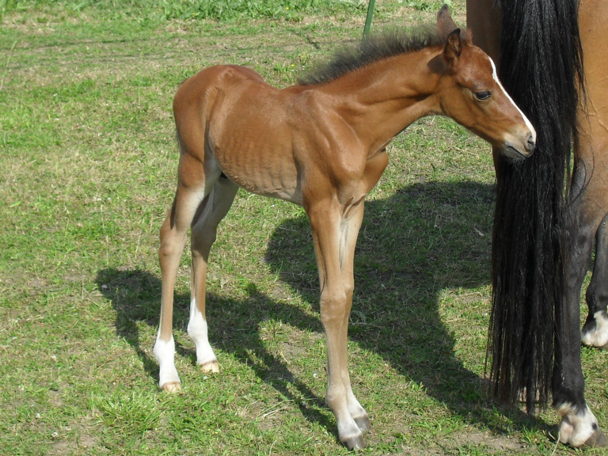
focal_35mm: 57
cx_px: 304
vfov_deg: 25.7
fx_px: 1001
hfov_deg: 33.8
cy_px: 228
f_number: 4.3
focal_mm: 10.1
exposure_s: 1/500
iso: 100
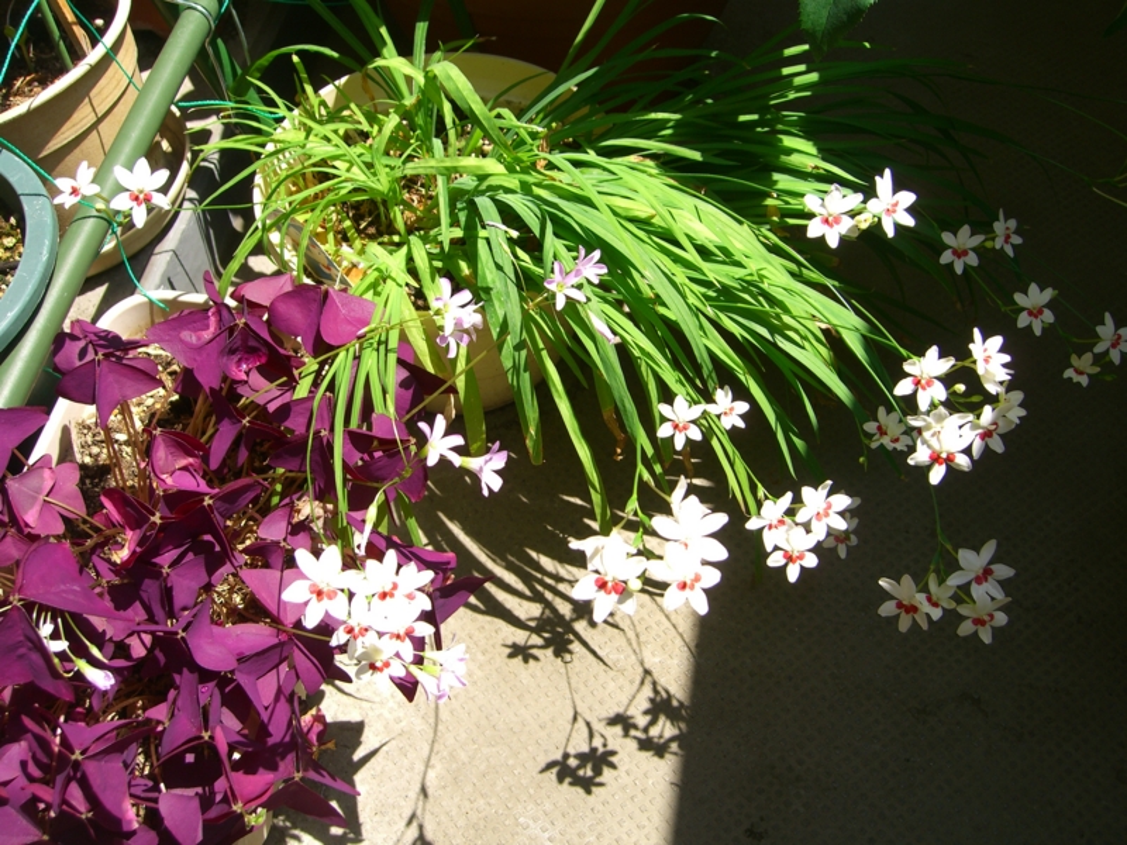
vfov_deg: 37.7
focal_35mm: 38
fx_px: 1237
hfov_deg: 49.0
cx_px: 564
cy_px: 422
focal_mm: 7.9
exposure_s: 1/250
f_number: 4
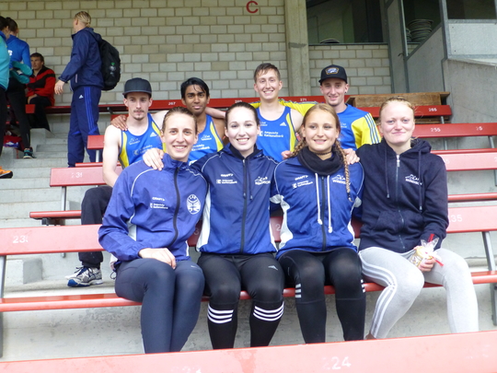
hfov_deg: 54.0
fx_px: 488
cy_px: 186
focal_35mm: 34
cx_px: 248
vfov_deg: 41.8
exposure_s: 1/60
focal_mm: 6.1
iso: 400
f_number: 3.7
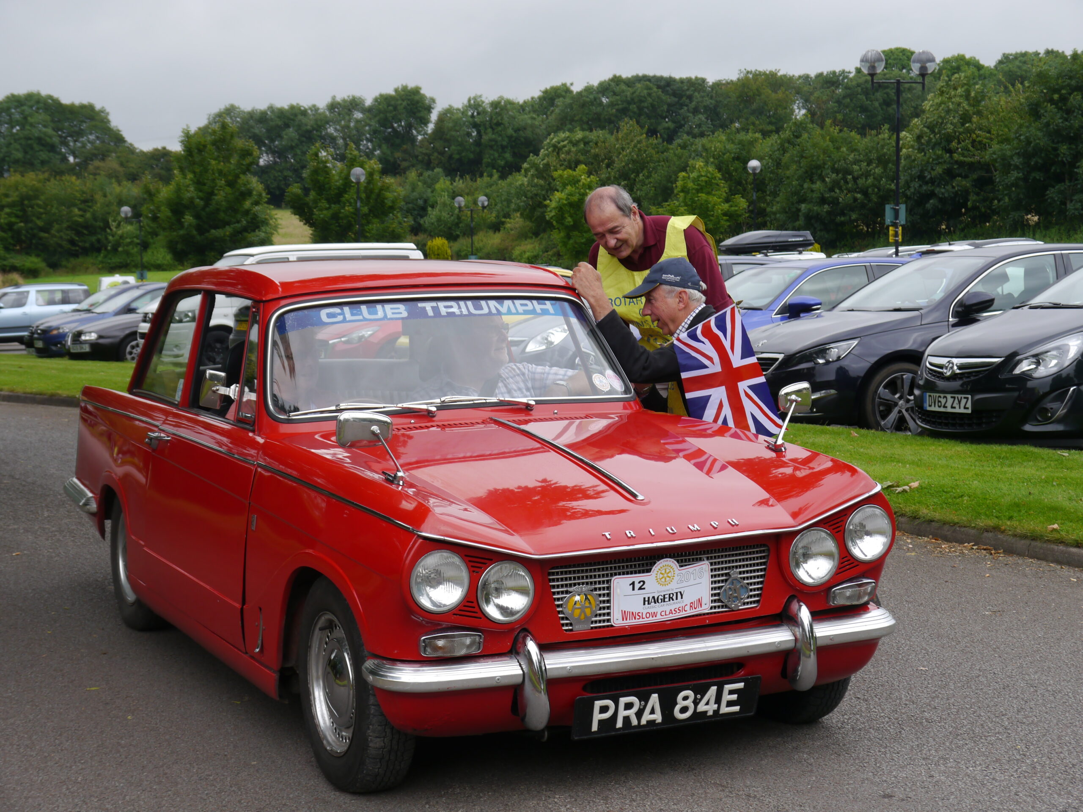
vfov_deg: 23.7
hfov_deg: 31.2
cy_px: 406
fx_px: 1940
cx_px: 542
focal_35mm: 62
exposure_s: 1/250
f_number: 7.1
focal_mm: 31
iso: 160
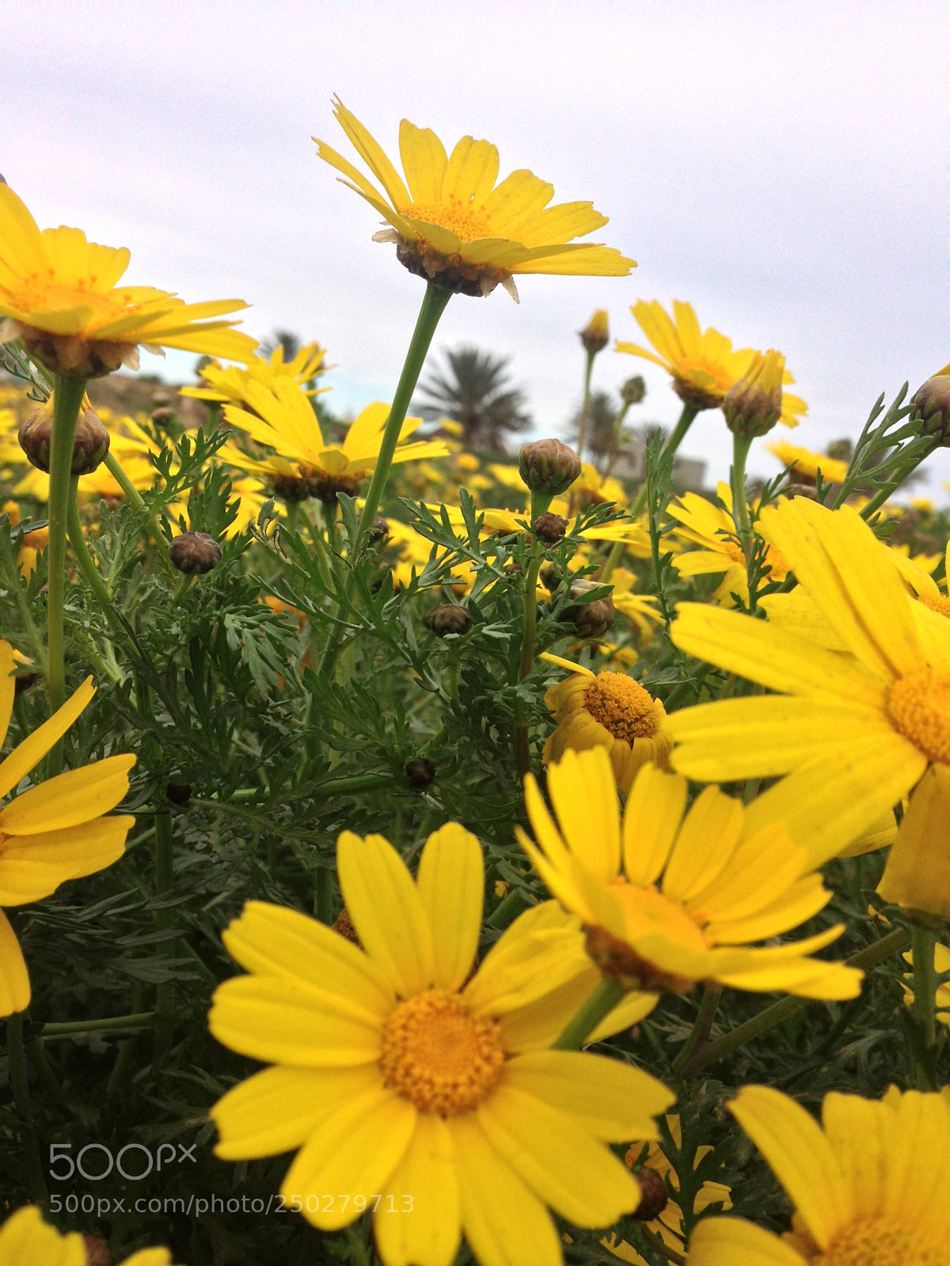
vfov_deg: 55.4
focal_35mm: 33
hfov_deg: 42.9
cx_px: 475
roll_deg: -8.5
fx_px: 1208
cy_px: 633
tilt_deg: -8.4
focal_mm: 4.12
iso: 50
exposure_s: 1/1290
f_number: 2.4
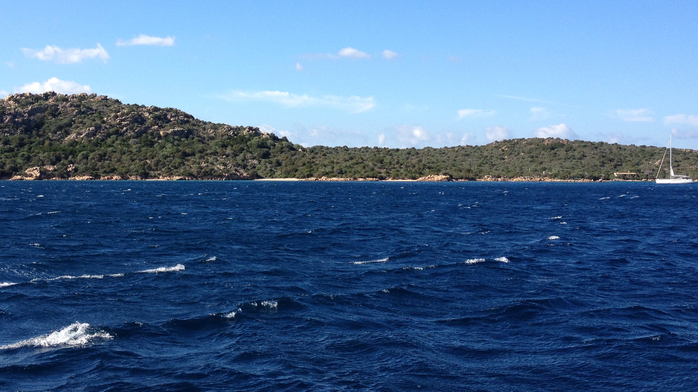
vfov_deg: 22.5
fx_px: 981
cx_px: 276
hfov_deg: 39.0
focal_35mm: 53
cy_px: 124
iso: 64
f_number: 2.4
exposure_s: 1/1255
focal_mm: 4.28
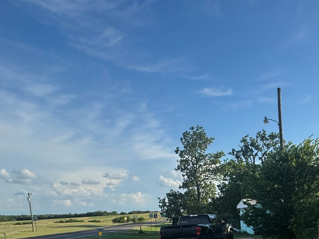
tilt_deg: -1.8
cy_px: 214
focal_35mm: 35
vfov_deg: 38.0
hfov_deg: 39.4
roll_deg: +1.5
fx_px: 322
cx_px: 375
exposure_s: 1/713
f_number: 2.2
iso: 40
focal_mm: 2.22
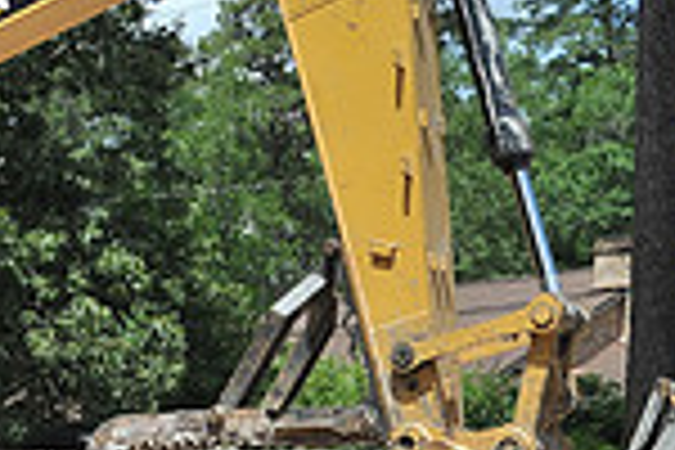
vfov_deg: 12.1
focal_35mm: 112
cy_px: 418
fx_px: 2100
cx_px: -400
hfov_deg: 16.3
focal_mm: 29
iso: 200
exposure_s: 1/1250
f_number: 5.6
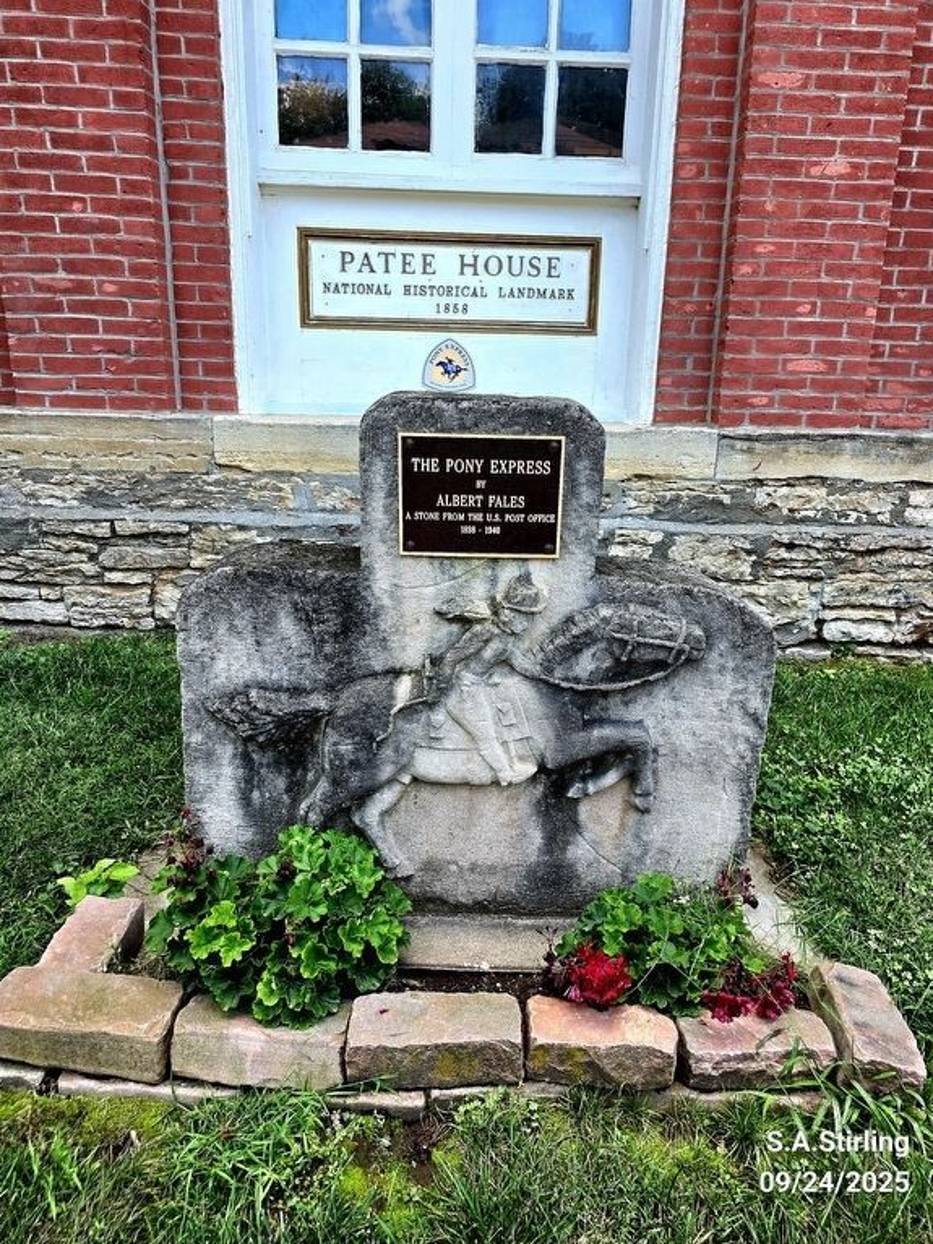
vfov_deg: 71.6
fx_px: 863
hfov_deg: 56.8
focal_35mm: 24
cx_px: 484
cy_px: 610
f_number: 1.7
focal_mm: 6.3
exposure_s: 1/182
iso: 32
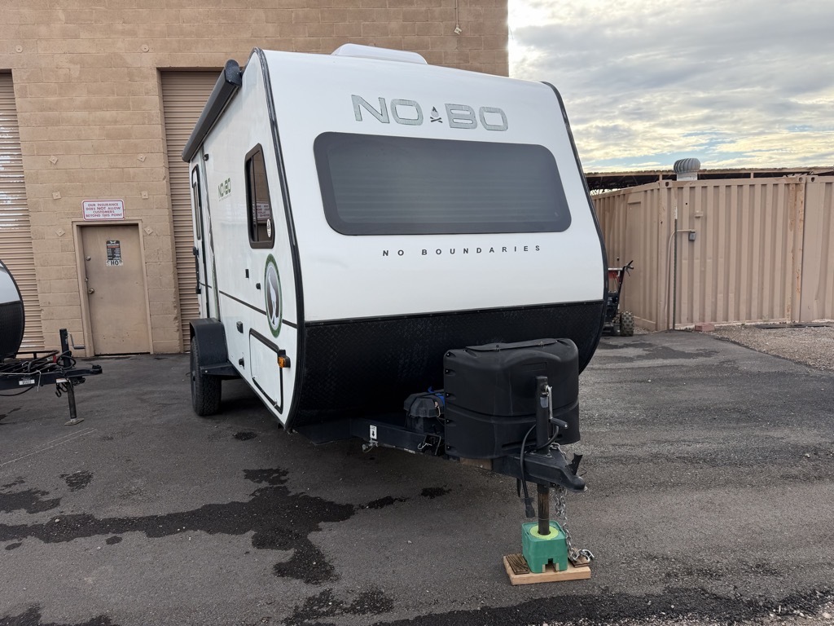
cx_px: 417
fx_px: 578
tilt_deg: -7.0
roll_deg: +2.2
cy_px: 313
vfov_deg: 56.8
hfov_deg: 71.6
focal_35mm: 24
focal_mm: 6.76
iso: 80
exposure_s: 1/1018
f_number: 1.78
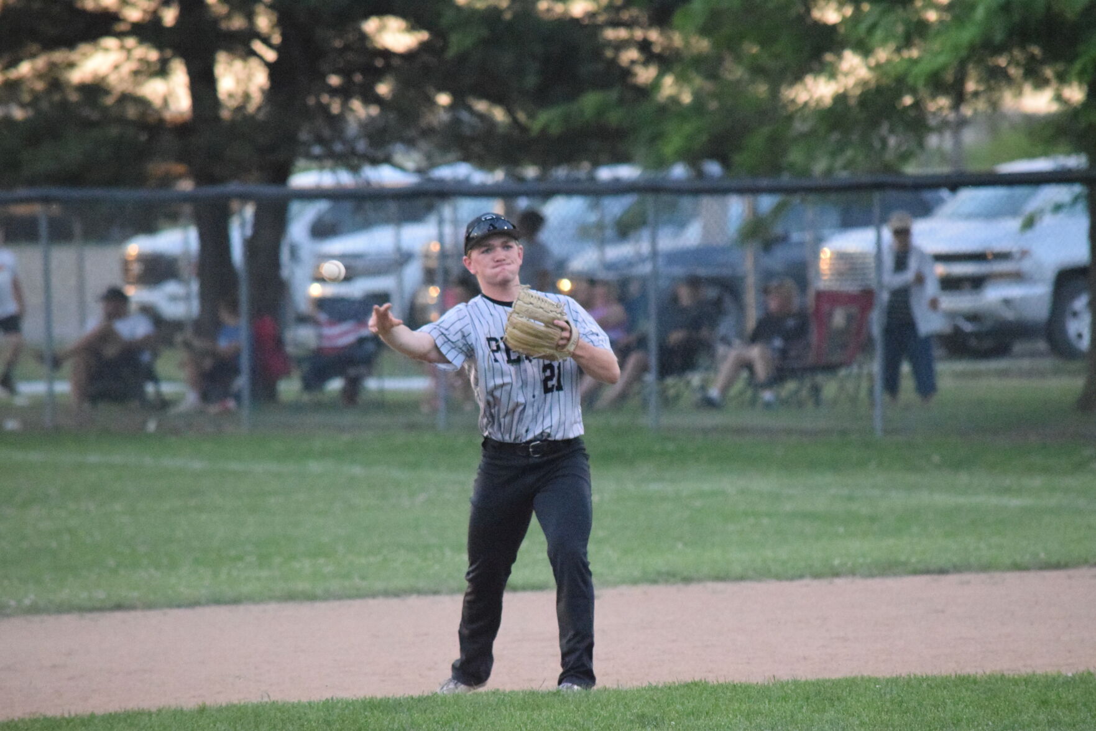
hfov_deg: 5.1
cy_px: 366
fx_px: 12328
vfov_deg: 3.4
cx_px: 548
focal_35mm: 405
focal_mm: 270
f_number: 8
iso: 12800
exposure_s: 1/2000
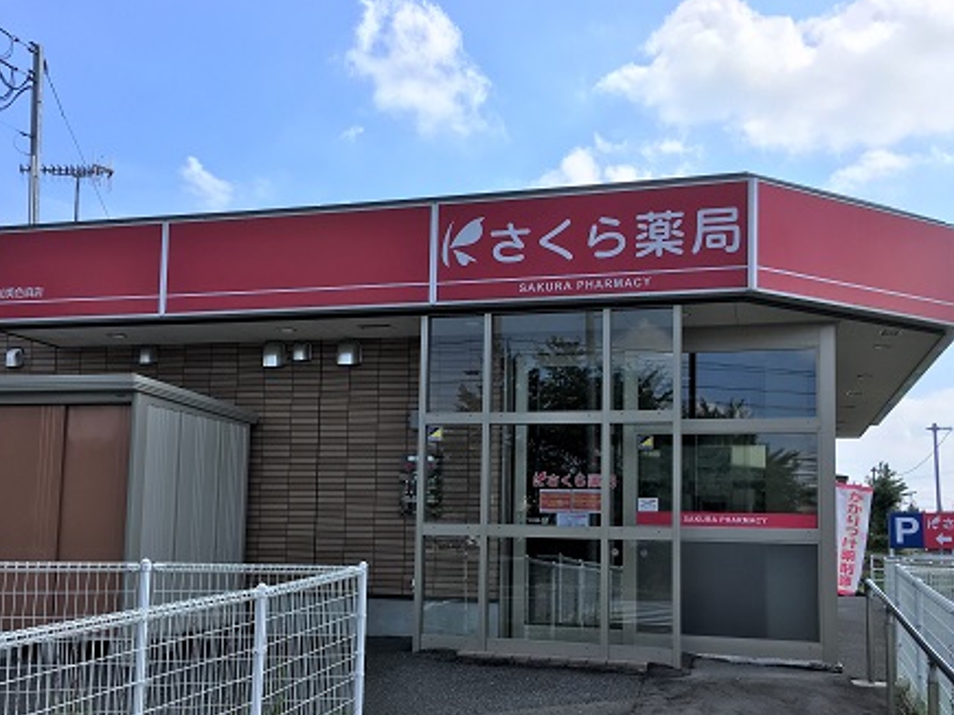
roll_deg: -0.7
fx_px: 882
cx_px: 504
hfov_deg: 56.8
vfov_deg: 44.1
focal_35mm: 32
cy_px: 362
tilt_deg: +3.7
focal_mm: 4.15
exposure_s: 1/1451
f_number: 2.2
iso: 25
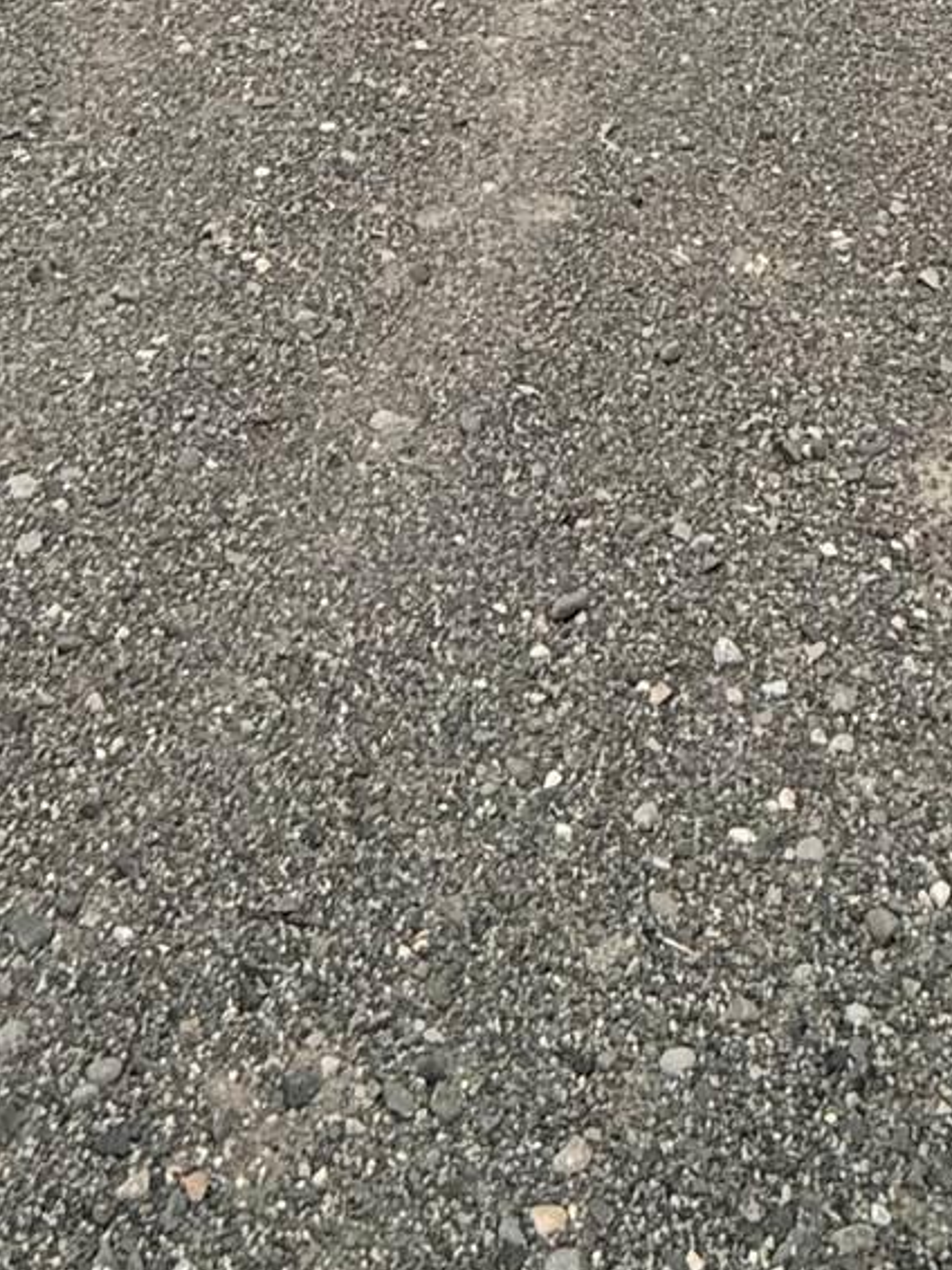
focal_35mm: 57
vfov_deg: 22.4
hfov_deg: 25.5
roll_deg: -1.4
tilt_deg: +4.6
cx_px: 606
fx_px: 2092
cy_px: -938
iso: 50
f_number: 2.2
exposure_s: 1/2976
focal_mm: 2.22
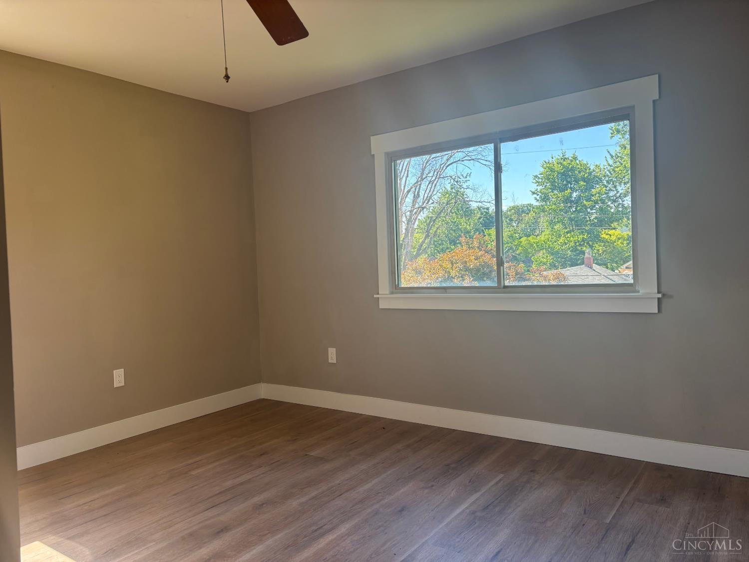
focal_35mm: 26
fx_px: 563
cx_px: 374
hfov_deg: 67.3
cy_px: 281
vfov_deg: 53.1
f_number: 1.6
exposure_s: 1/167
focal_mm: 5.96
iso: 50
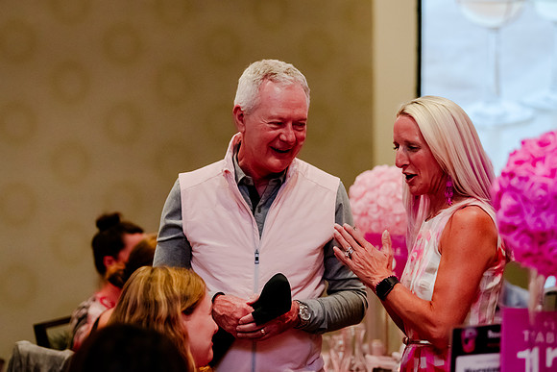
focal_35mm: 126
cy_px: 160
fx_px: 1947
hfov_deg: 16.3
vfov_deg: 10.9
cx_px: 278
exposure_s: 1/320
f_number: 2.8
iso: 4000
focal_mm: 105
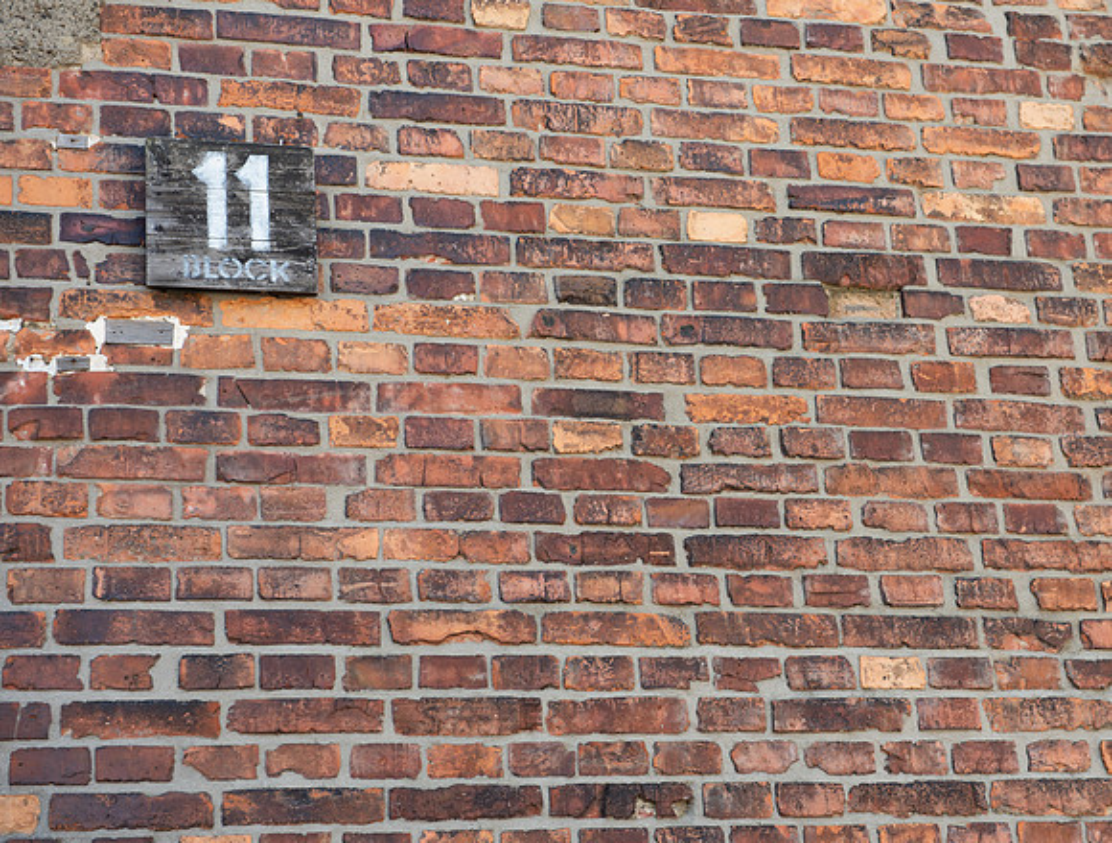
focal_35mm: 76
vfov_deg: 19.5
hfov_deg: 25.5
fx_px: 2458
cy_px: 422
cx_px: 632
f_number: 5.6
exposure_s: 1/100
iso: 200
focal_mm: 70
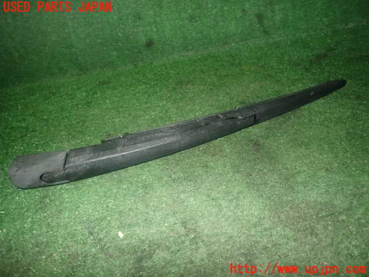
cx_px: 184
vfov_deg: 54.9
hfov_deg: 69.4
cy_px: 138
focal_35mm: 25
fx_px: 266
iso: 320
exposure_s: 1/30
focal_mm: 4.5
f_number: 5.6
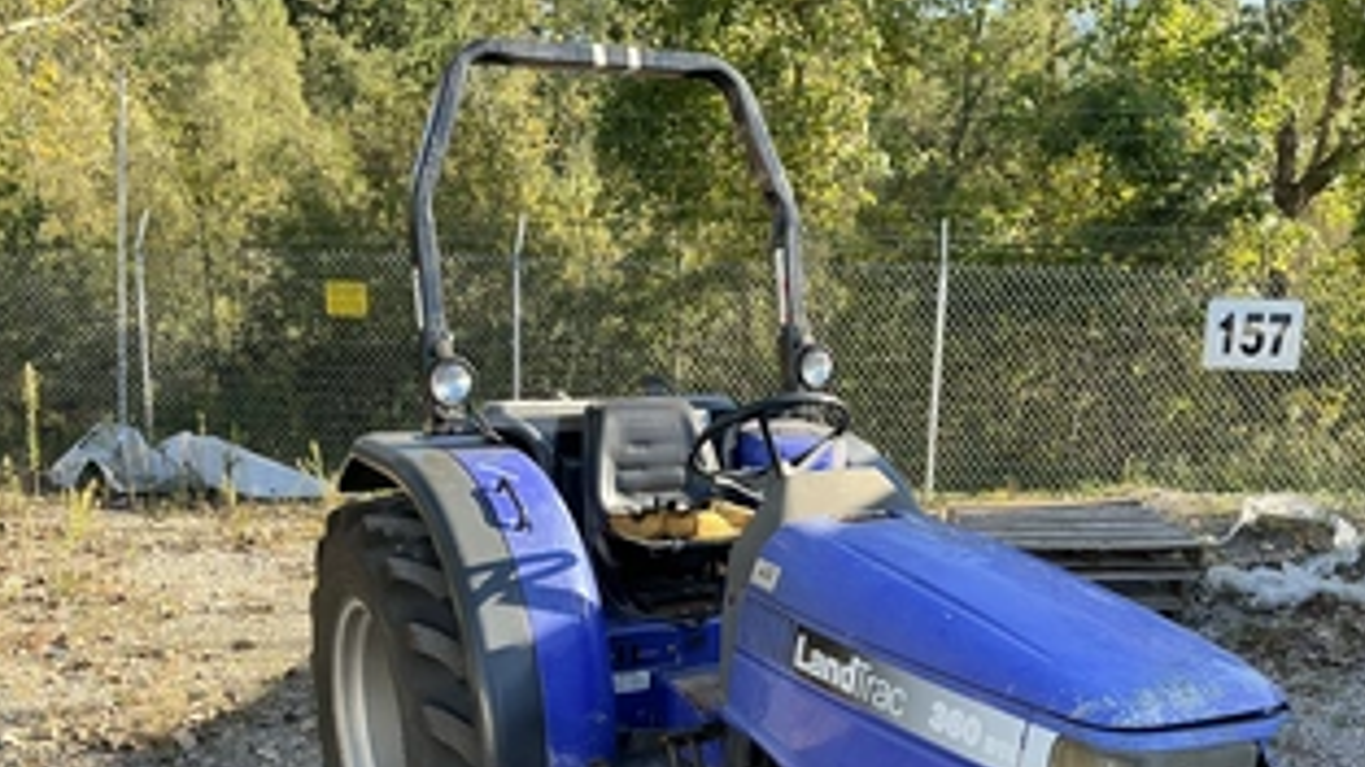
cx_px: 737
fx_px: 1411
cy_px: 645
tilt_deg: -14.1
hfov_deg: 51.6
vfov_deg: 29.5
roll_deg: -1.2
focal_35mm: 39
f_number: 1.8
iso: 20
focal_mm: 3
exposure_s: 1/154
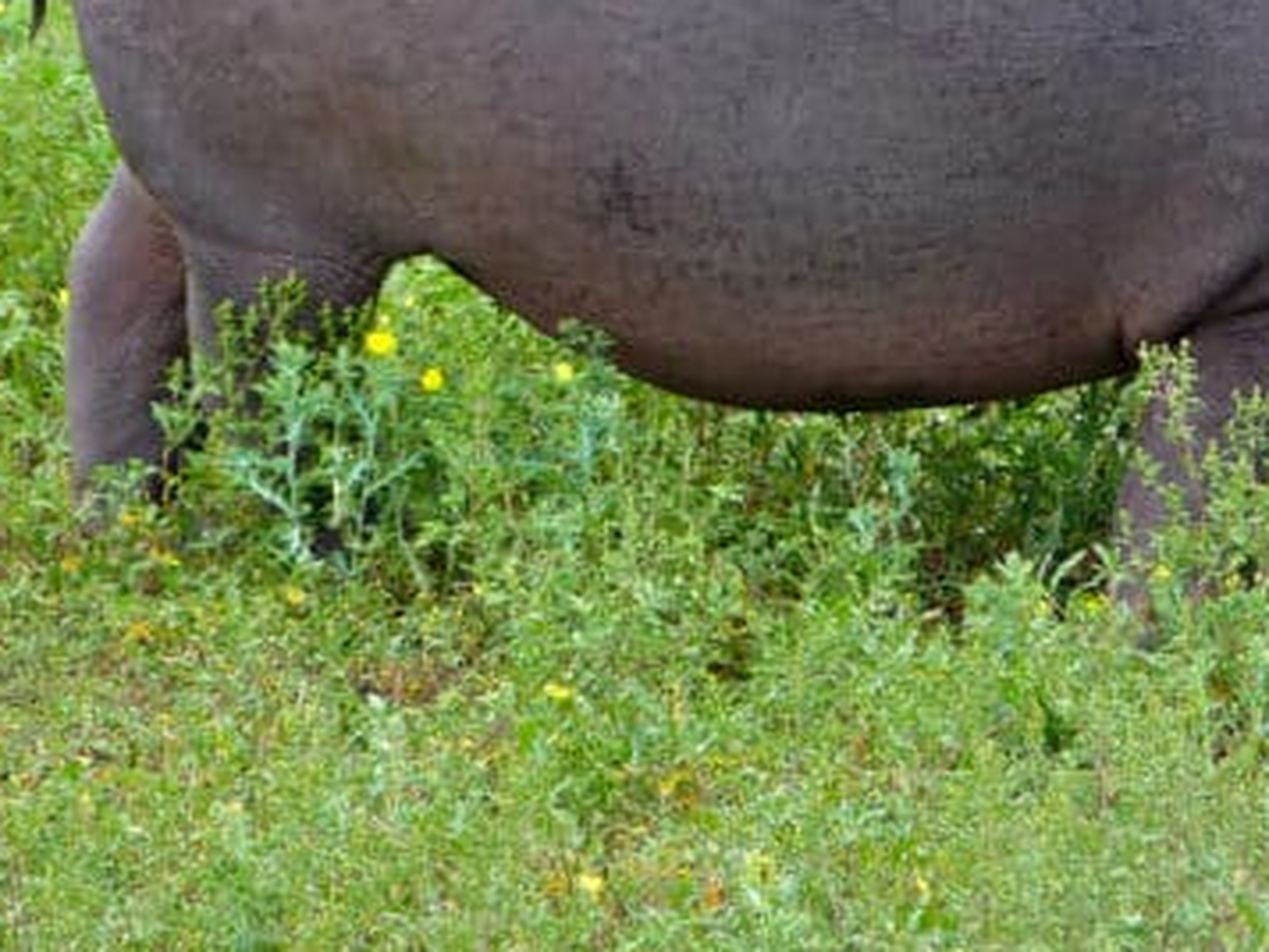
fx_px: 31501
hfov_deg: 2.3
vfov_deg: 1.7
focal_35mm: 859
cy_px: -4
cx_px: 1315
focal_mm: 71.8
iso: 100
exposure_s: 1/160
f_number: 2.8
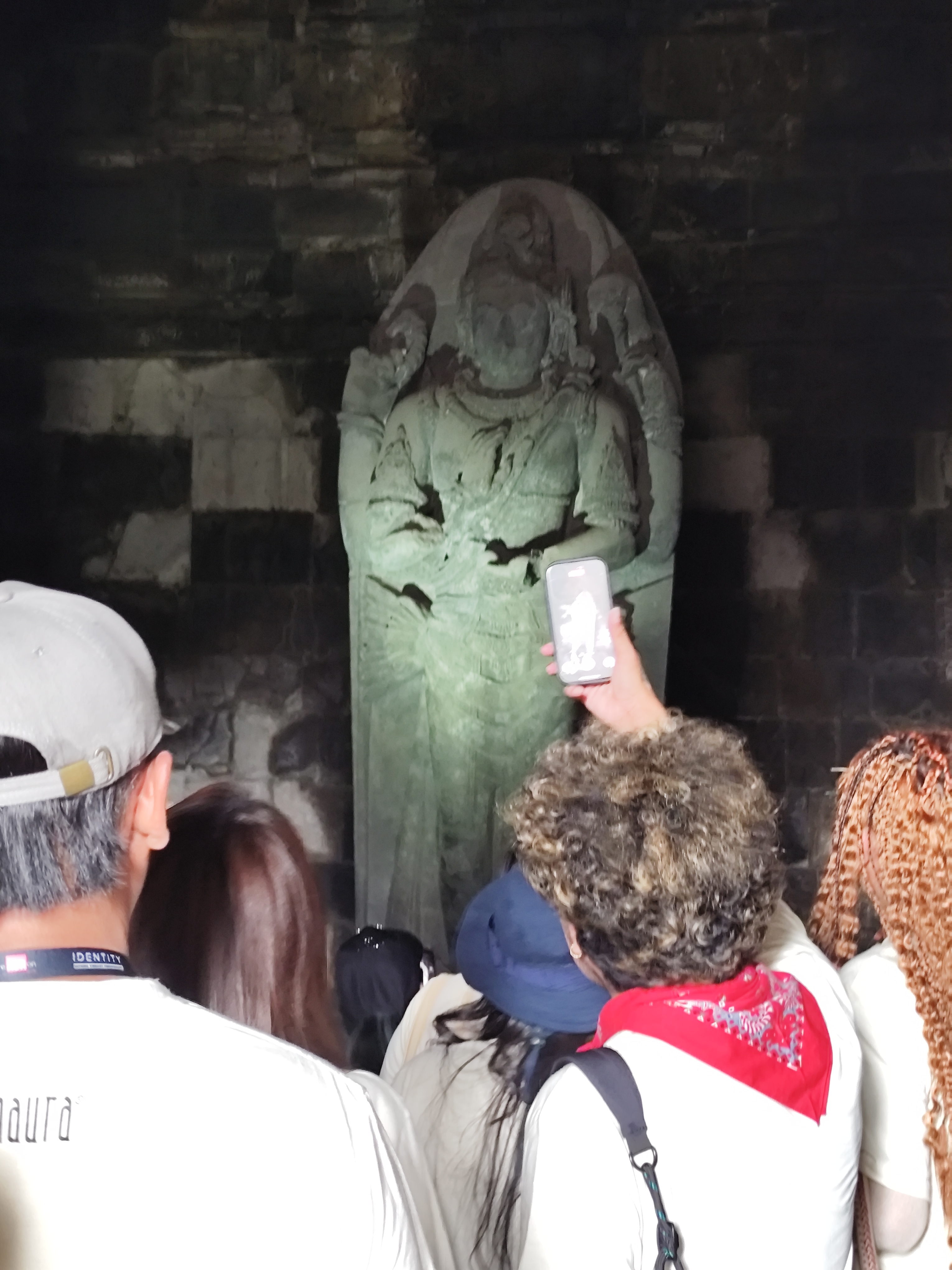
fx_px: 1943
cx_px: 476
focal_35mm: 53
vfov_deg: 36.2
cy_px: 635
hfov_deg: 27.5
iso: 500
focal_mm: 6.19
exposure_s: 1/20
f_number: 1.65
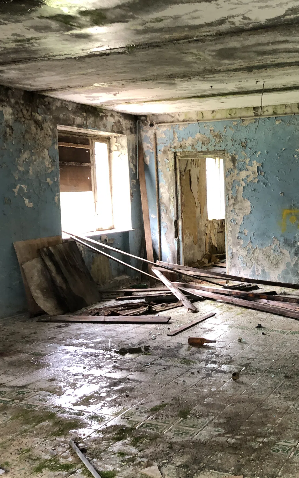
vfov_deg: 49.3
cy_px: 239
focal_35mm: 40
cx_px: 270
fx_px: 522
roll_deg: +1.1
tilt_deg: -4.1
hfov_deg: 30.6
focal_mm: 4
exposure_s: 1/15
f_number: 1.8
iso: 50
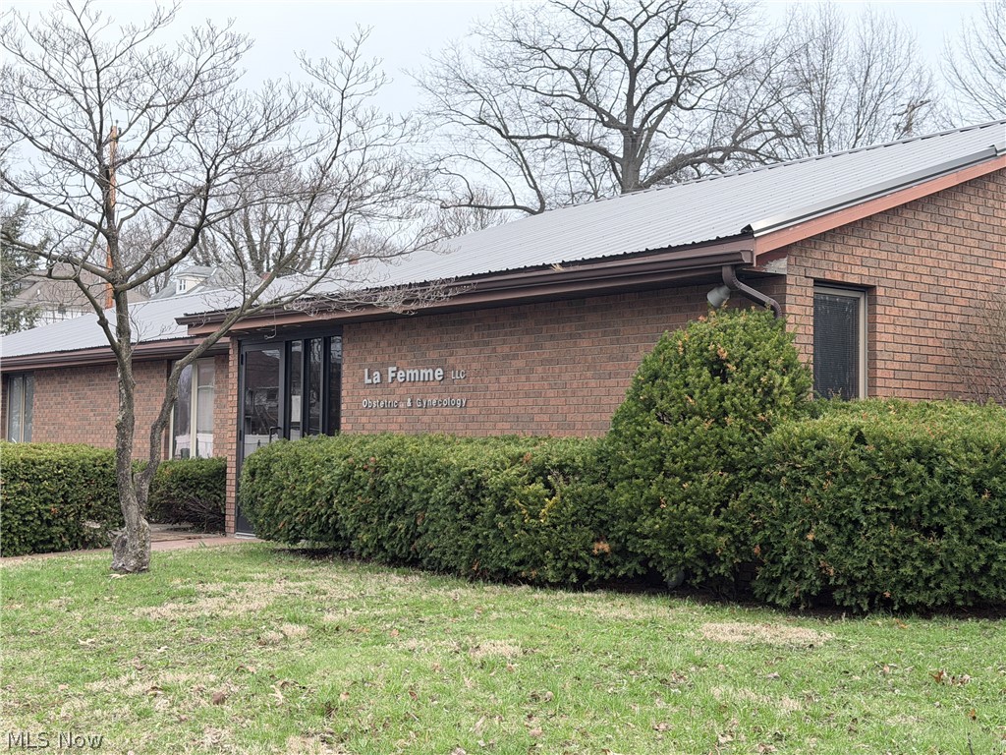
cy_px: 378
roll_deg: -0.1
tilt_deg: +2.7
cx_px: 503
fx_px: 1395
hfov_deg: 39.7
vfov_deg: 30.3
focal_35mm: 48
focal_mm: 6.76
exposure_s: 1/1456
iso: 80
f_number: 1.78
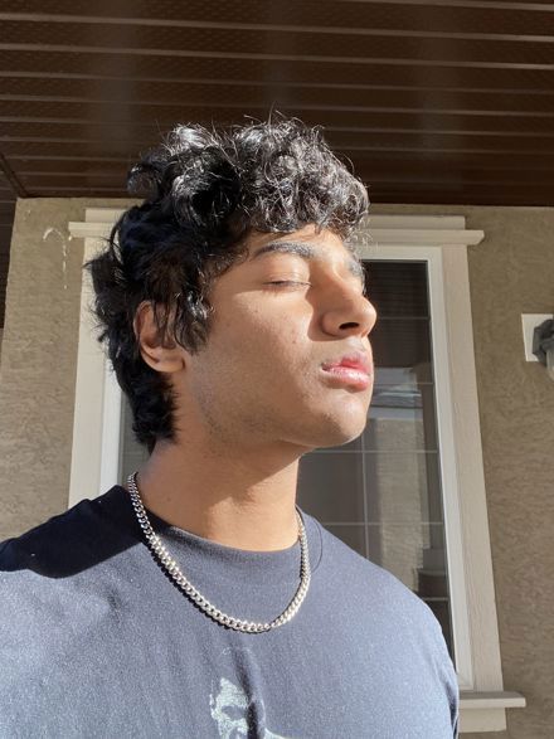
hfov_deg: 46.8
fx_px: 640
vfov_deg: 60.0
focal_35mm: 30
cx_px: 277
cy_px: 370
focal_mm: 2.71
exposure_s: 1/243
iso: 25
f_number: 2.2
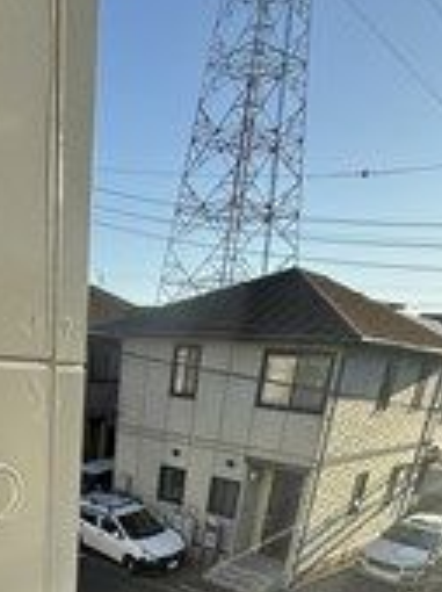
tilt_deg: -28.2
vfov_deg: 43.1
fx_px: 563
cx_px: 108
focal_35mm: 33
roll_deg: -3.2
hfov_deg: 41.5
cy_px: 651
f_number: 2.2
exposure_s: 1/672
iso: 50
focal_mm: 2.22
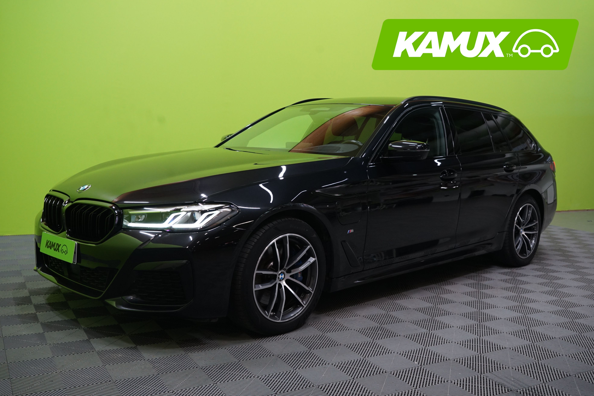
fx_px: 577
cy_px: 198
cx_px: 297
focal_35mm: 35
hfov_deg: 54.4
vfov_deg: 37.9
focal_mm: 35
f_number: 6.3
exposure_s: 1/15
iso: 1250
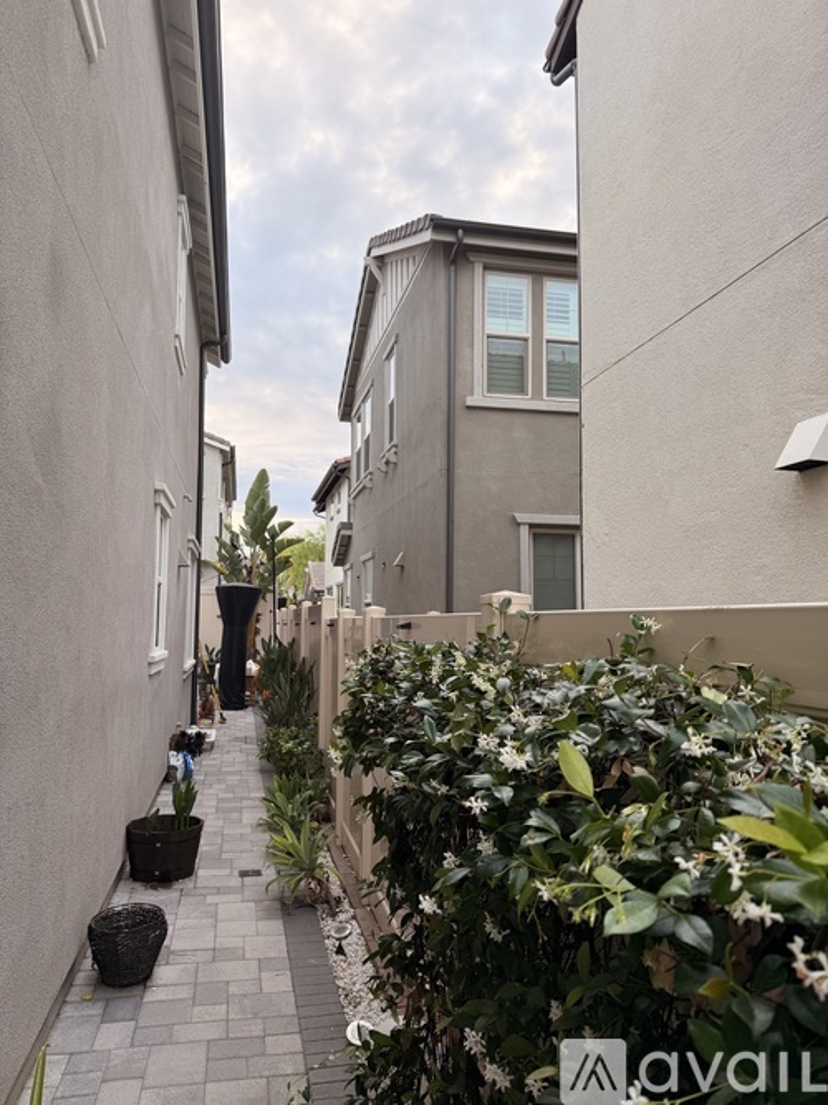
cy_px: 552
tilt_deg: +4.2
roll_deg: -0.8
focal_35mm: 24
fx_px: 766
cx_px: 414
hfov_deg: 56.8
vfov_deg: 71.6
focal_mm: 6.76
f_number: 1.78
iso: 80
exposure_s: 1/211
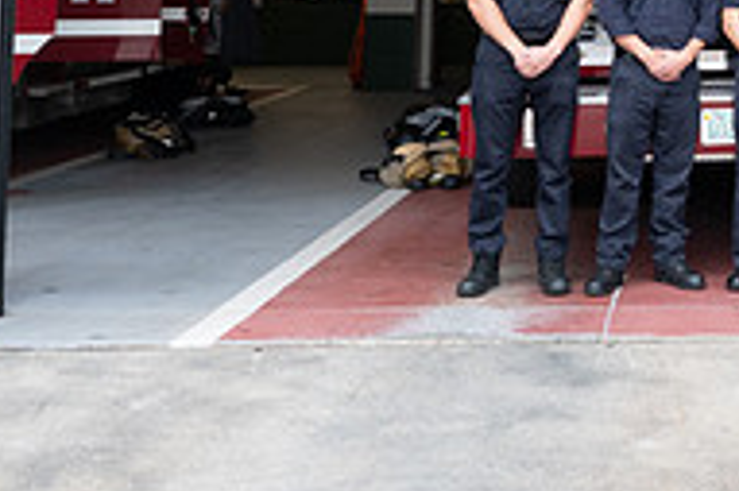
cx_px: 847
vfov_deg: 17.3
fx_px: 1497
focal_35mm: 73
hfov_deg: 25.4
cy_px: -176
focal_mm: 16
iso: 500
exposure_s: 1/50
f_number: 8
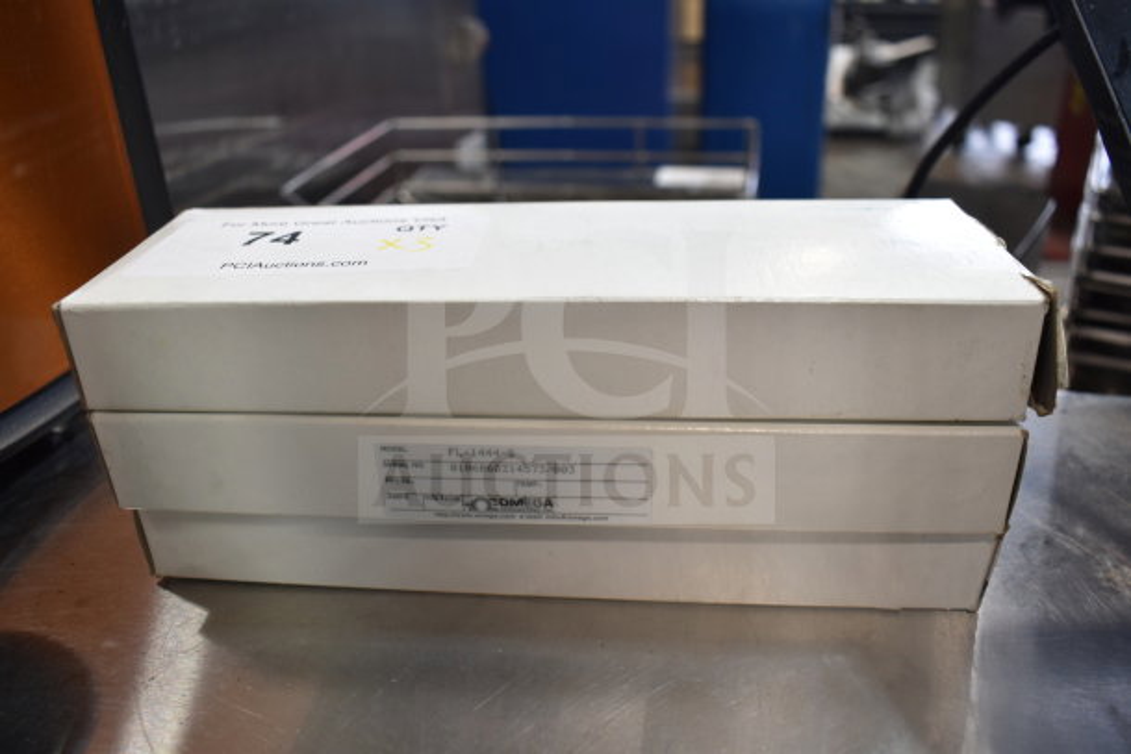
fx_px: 943
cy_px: 377
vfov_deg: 43.6
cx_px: 566
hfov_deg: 61.9
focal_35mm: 30
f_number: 3.5
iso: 200
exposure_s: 1/50
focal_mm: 20
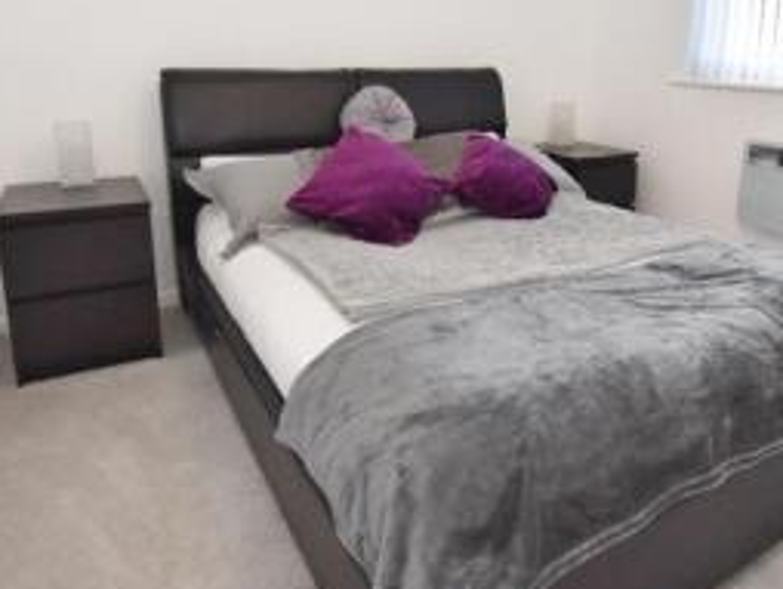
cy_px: 187
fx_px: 611
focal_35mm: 27
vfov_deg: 50.3
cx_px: 506
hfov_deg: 64.0
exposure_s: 1/160
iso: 800
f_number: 4.5
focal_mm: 10
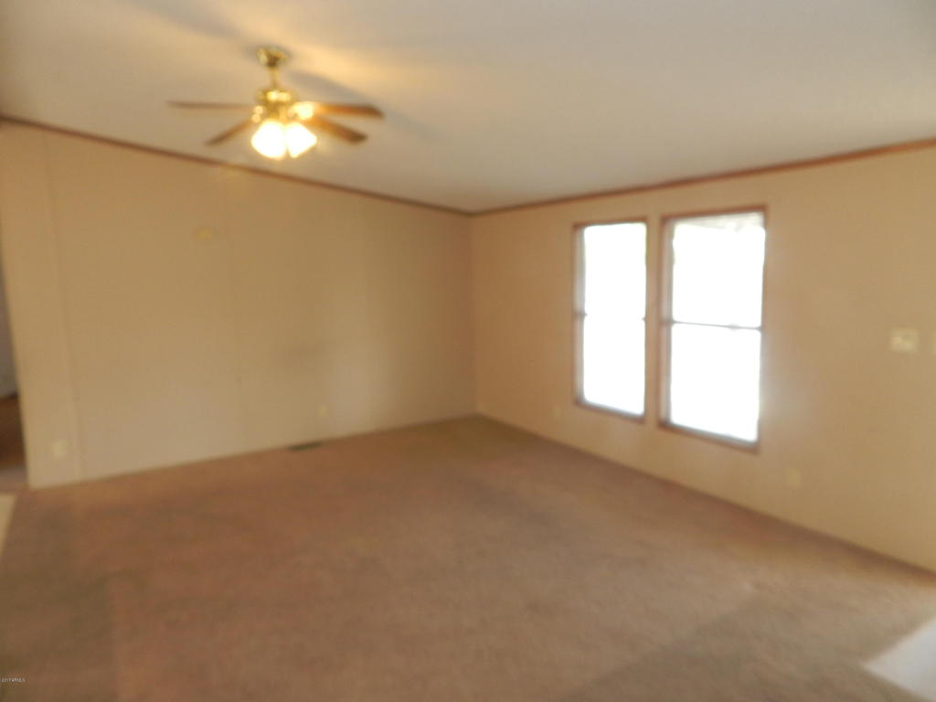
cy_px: 351
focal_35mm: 23
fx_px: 622
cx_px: 468
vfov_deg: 58.9
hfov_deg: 73.9
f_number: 3.4
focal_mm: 4
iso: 200
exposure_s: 1/30
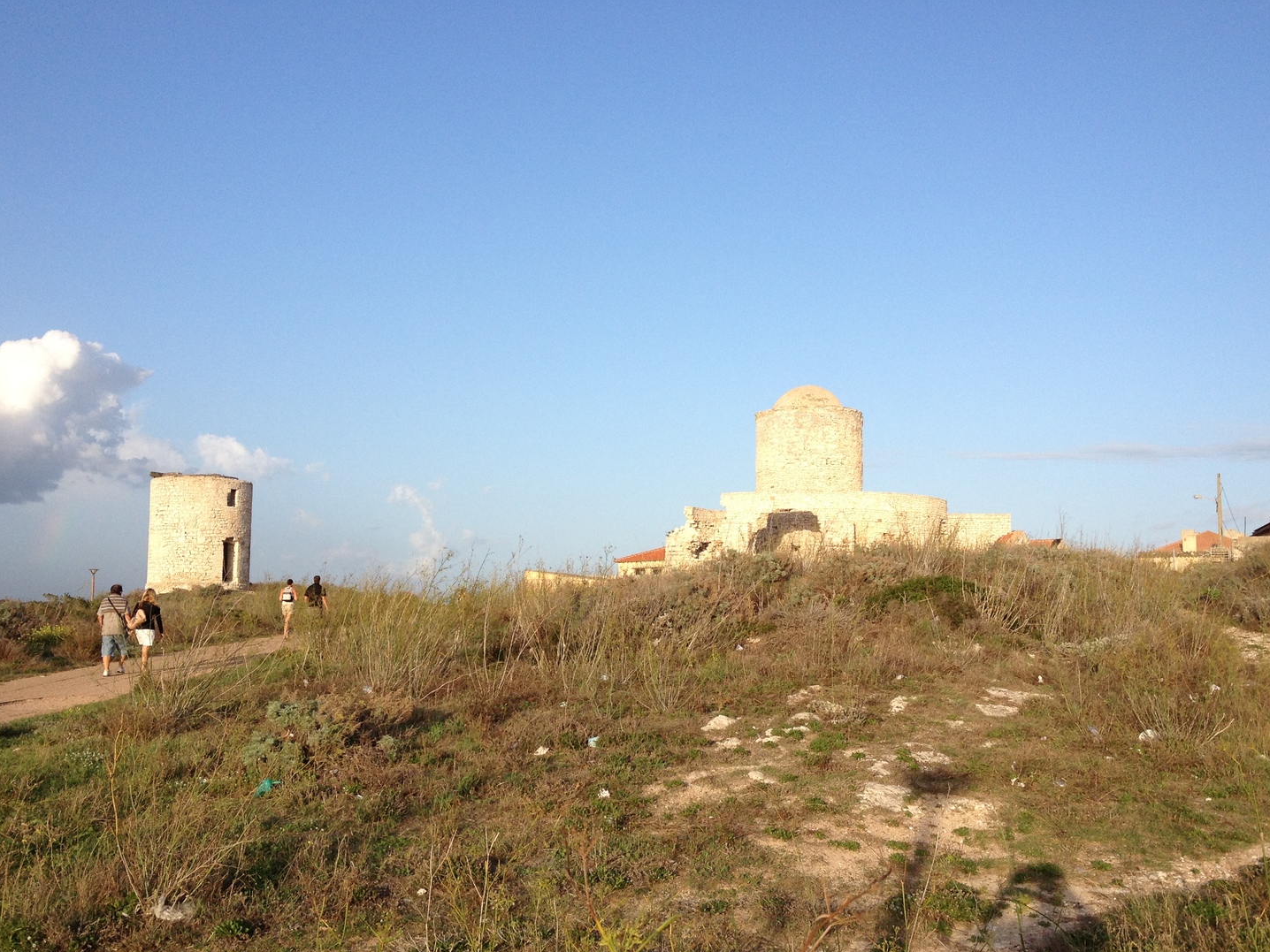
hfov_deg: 47.9
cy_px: 515
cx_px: 649
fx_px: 1431
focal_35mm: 39
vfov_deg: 36.8
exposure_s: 1/1126
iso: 64
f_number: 2.4
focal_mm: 4.28
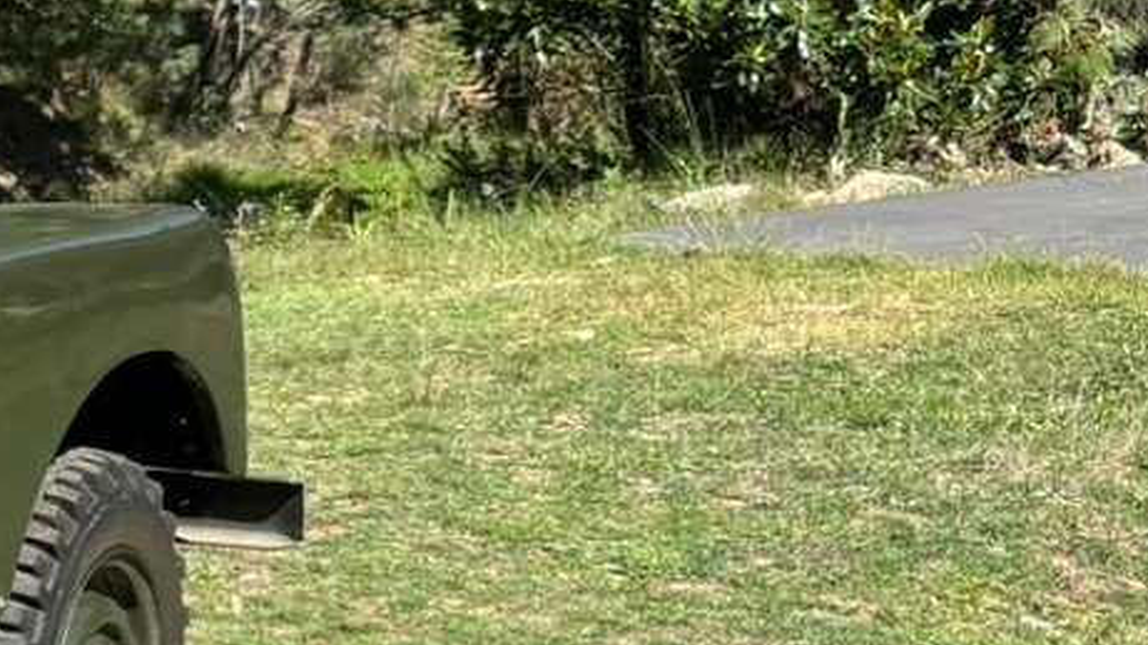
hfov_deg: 15.0
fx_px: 3591
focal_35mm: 118
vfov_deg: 10.3
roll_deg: -1.6
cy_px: 351
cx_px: -1106
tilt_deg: -6.3
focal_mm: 5.96
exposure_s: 1/1783
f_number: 1.6
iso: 50
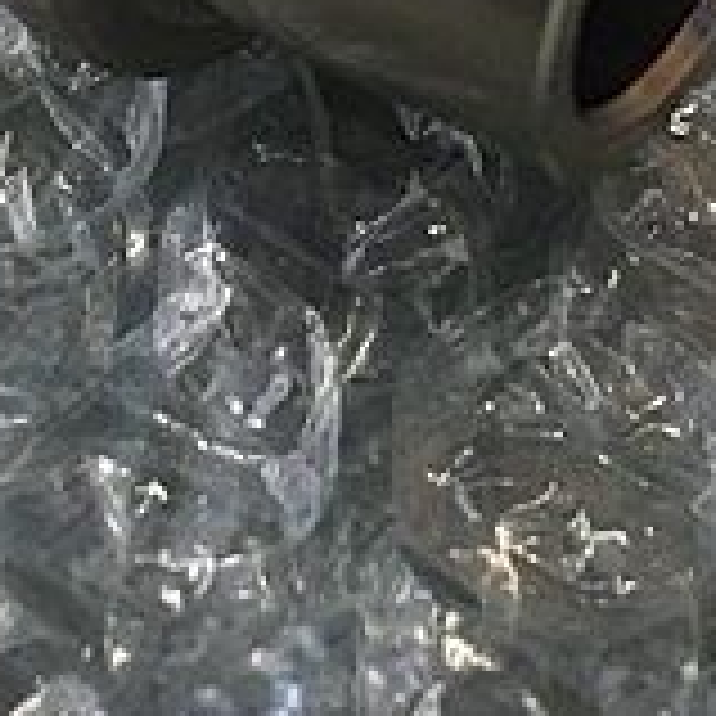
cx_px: 248
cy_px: -266
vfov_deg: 15.9
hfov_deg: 16.9
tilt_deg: -64.9
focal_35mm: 103
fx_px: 2410
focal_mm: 4.15
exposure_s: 1/30
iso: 80
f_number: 2.2
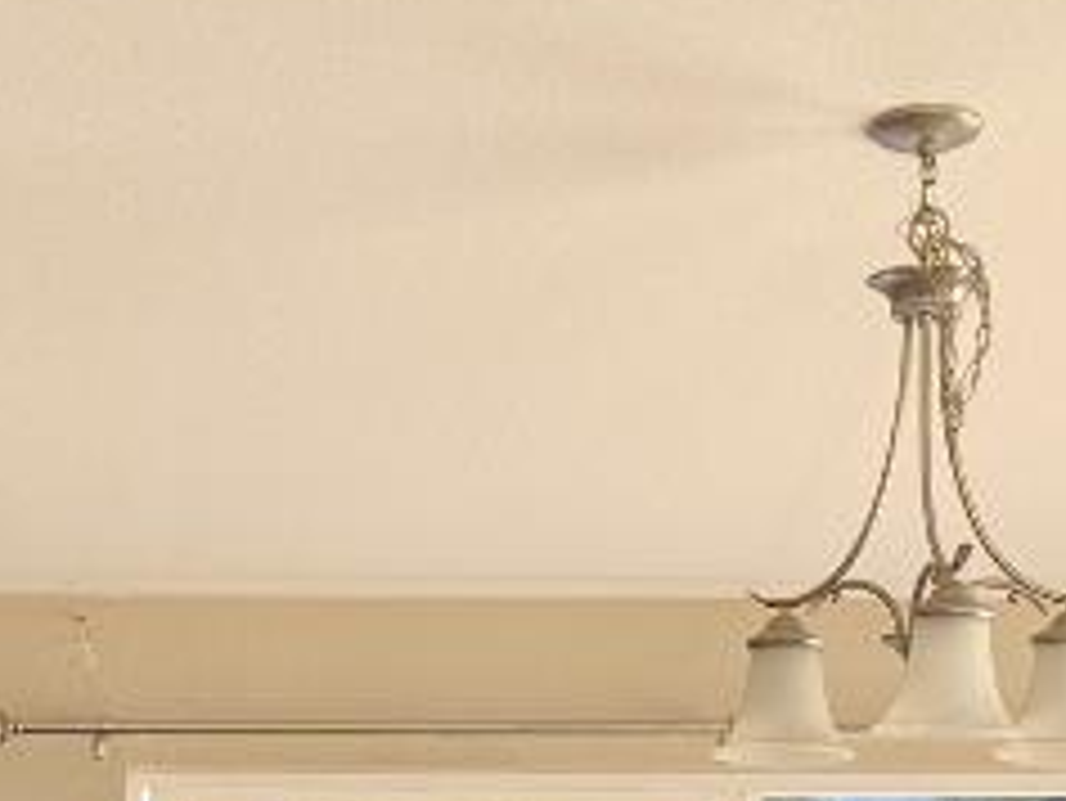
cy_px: 1096
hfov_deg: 13.0
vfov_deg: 9.6
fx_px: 4683
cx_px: 346
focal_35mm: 152
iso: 100
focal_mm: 6.76
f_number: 1.78
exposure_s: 1/155
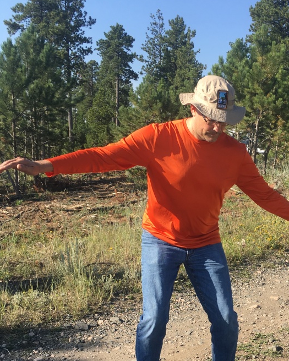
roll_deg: -2.4
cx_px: 218
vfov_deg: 39.8
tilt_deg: -9.7
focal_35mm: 46
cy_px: 242
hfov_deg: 32.1
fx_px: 492
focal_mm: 4.15
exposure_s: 1/810
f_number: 2.2
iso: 25
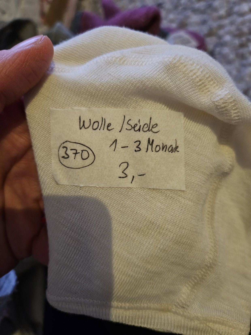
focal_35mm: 23
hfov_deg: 58.9
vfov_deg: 73.9
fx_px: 222
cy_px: 168
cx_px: 126
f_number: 1.8
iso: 500
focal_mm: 5.4
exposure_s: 1/25
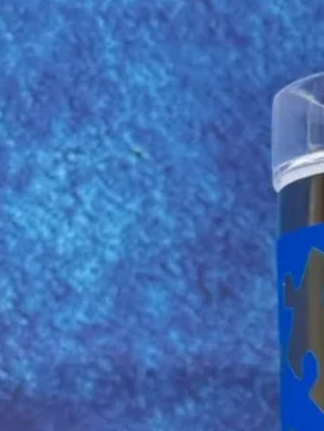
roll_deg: -0.2
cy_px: 643
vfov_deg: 10.9
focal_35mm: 174
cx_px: 538
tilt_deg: -3.9
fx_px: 2168
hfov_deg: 8.3
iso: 100
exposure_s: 1/60
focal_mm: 6.76
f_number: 1.78
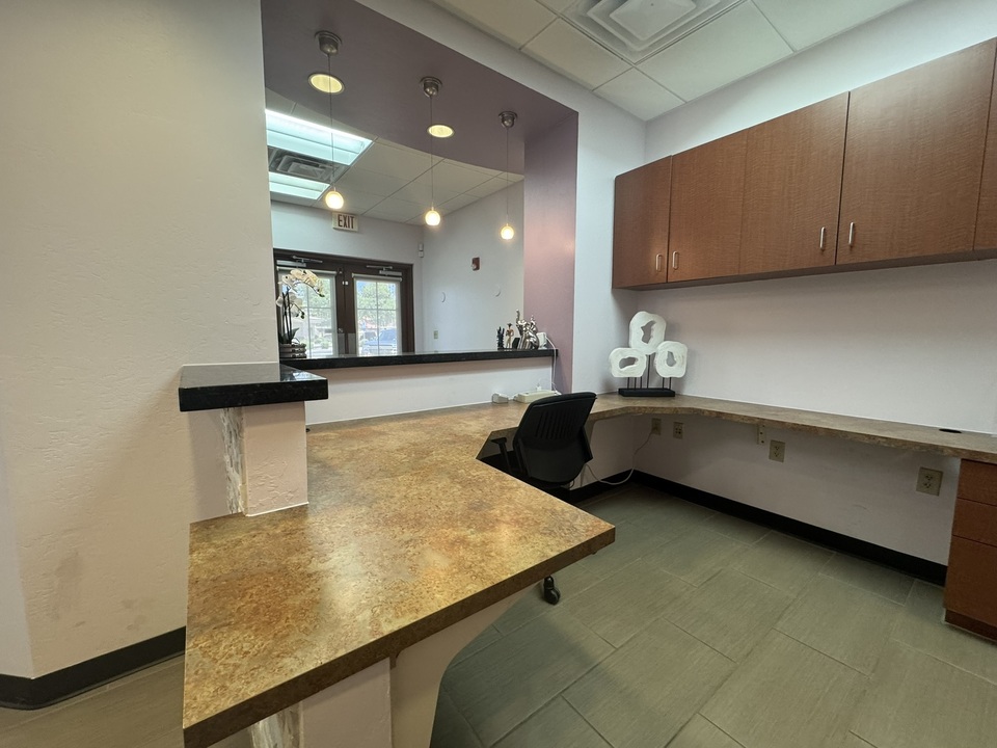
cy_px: 374
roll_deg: +0.3
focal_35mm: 14
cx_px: 498
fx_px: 403
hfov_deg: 102.1
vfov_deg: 85.7
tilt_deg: -5.9
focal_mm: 2.22
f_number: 2.2
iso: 250
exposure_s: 1/120
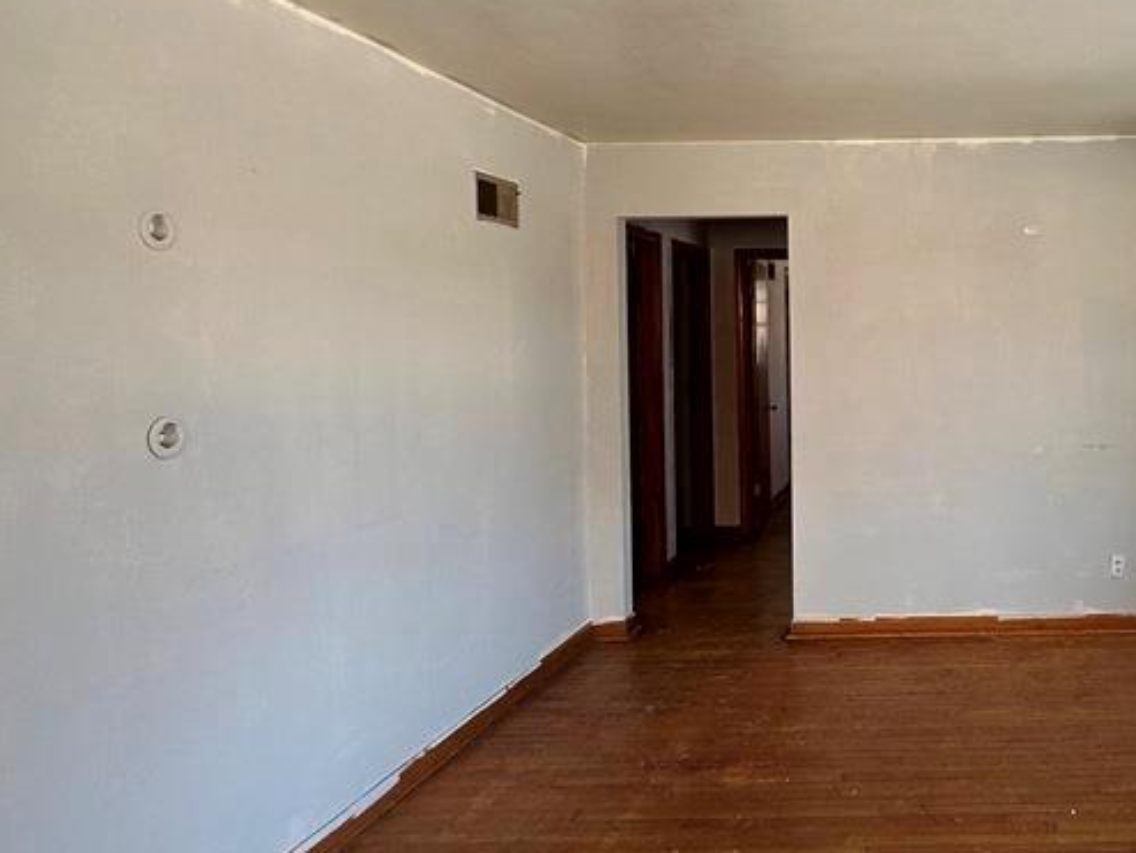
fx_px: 952
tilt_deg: -0.6
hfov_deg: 55.3
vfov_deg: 48.0
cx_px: 973
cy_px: 340
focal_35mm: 29
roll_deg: +0.9
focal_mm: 2.22
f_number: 2.2
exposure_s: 1/99
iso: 80
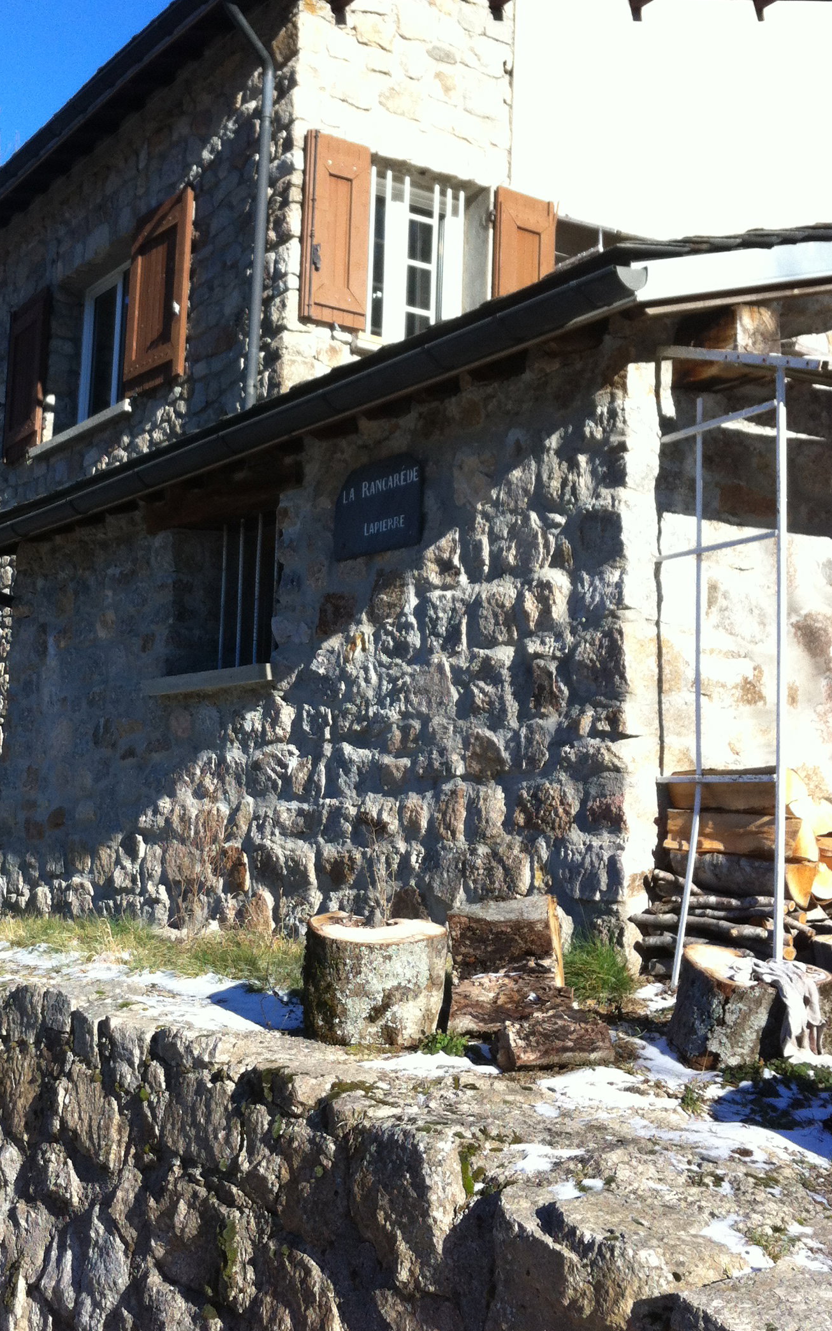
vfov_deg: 43.4
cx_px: 244
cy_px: 597
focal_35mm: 46
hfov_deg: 27.7
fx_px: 1668
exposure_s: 1/721
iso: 80
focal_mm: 3.85
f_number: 2.8
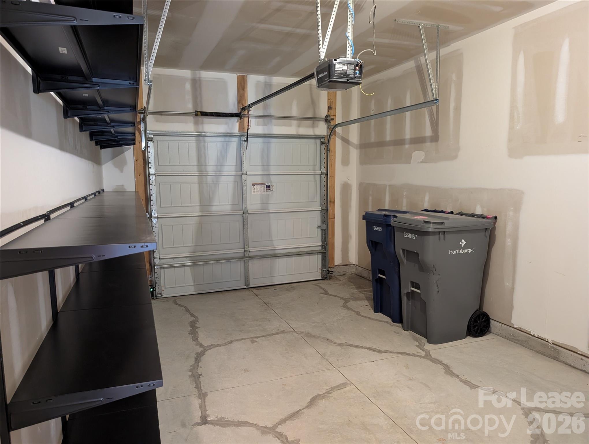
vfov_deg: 56.9
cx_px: 294
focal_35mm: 24
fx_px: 409
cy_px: 222
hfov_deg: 71.5
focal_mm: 6.9
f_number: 1.68
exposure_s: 1/60
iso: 1184
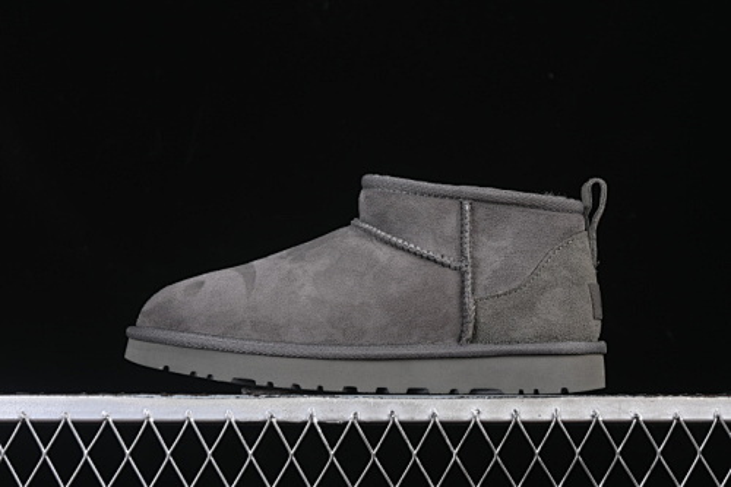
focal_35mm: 75
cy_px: 244
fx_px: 1522
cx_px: 366
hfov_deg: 27.0
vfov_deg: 18.2
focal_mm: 50
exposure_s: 1/60
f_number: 6.3
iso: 160
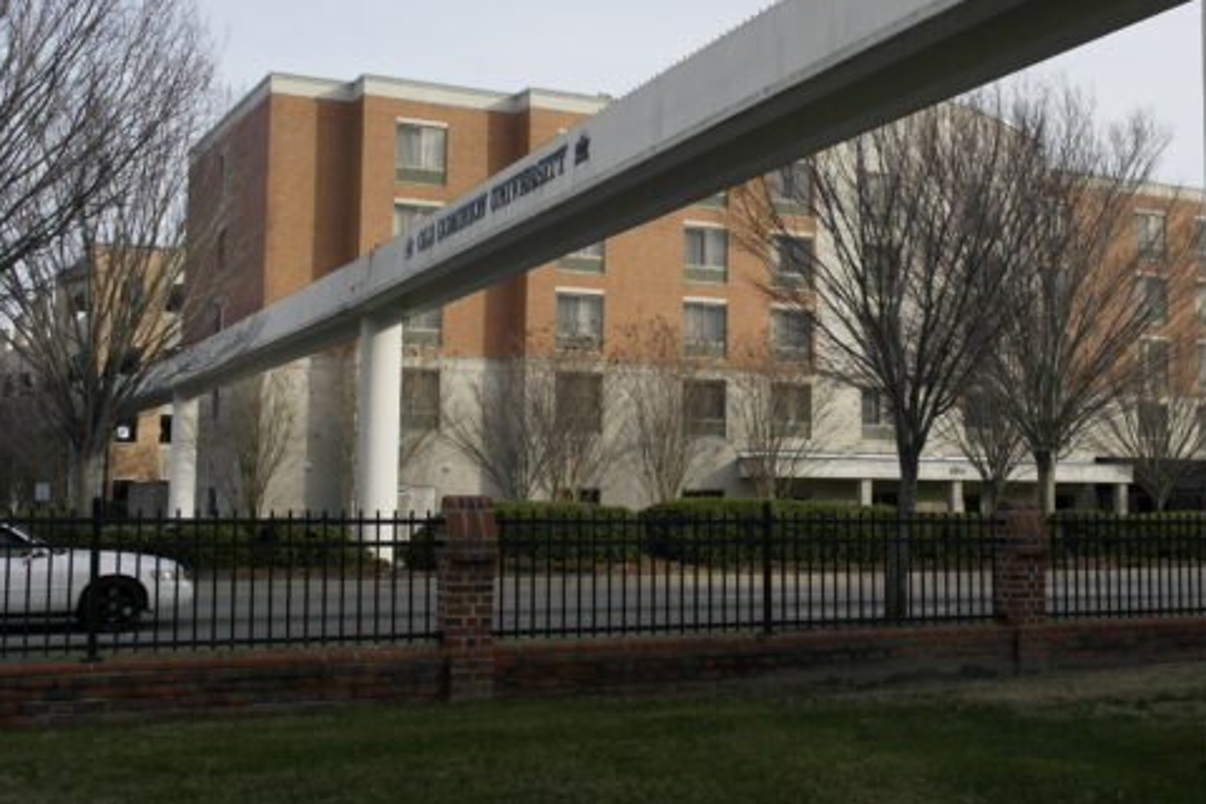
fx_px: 1608
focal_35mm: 48
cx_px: 796
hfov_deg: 40.6
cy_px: 337
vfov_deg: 28.0
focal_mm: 20
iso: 200
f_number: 6.3
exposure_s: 1/500
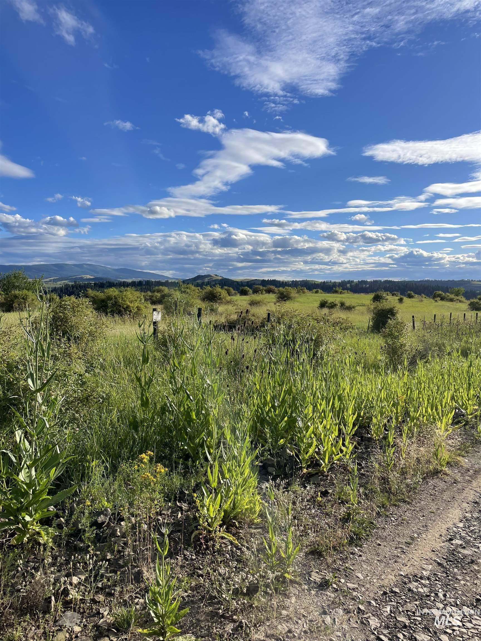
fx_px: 482
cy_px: 320
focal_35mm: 26
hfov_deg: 53.1
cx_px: 240
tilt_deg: -2.6
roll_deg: -0.6
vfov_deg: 67.3
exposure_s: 1/3300
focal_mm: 4.2
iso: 32
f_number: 1.6
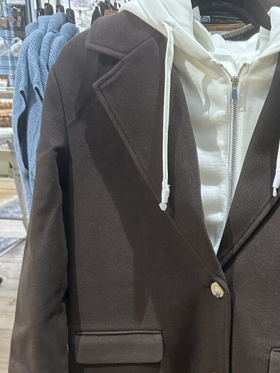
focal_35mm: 51
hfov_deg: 28.0
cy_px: 305
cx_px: 224
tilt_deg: -22.9
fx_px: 550
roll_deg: -1.9
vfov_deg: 36.1
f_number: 1.5
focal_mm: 5.7
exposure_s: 1/60
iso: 500
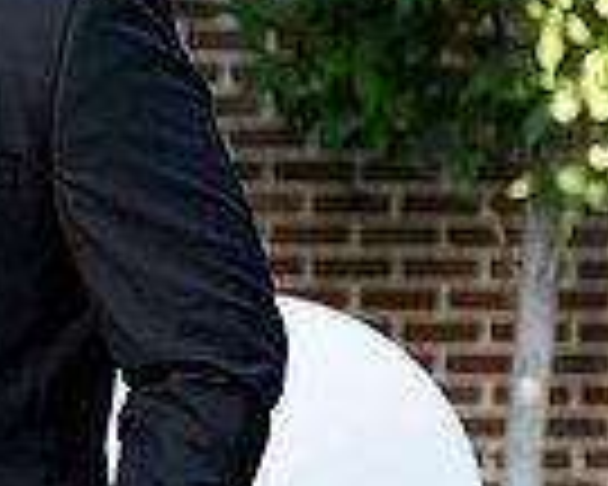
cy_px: 299
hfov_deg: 5.2
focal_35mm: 365
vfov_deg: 4.2
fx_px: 6568
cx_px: -594
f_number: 4.5
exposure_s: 1/200
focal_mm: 89
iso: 400
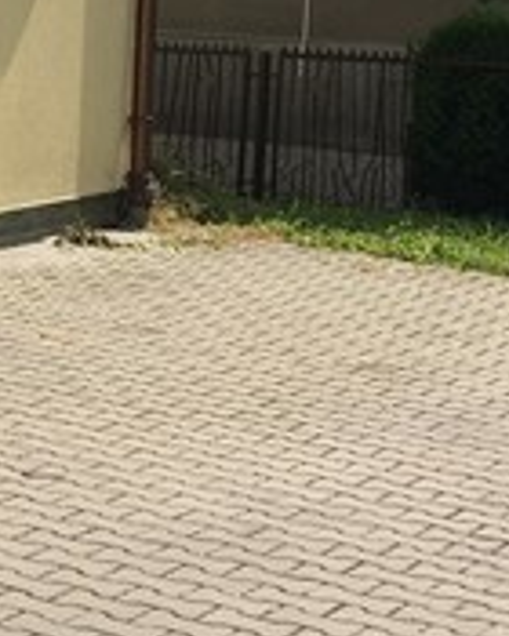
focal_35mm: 113
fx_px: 2128
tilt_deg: -3.2
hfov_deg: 11.6
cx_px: -654
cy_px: 100
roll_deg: -1.5
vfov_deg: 16.8
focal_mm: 4.15
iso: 25
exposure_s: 1/1603
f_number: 2.2
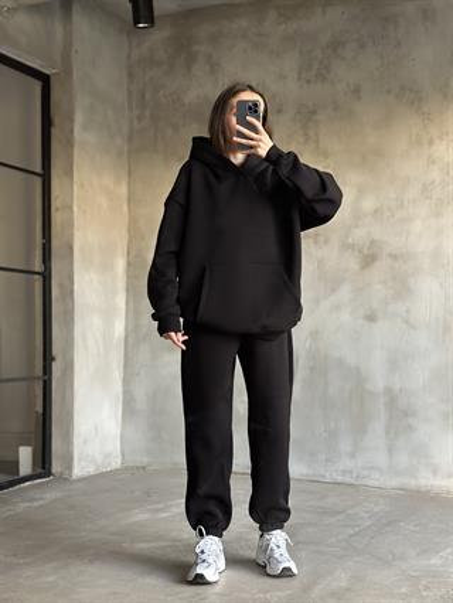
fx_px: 837
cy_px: 302
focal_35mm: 48
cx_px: 226
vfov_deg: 39.6
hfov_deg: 30.3
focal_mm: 6.86
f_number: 1.78
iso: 400
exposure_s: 1/50
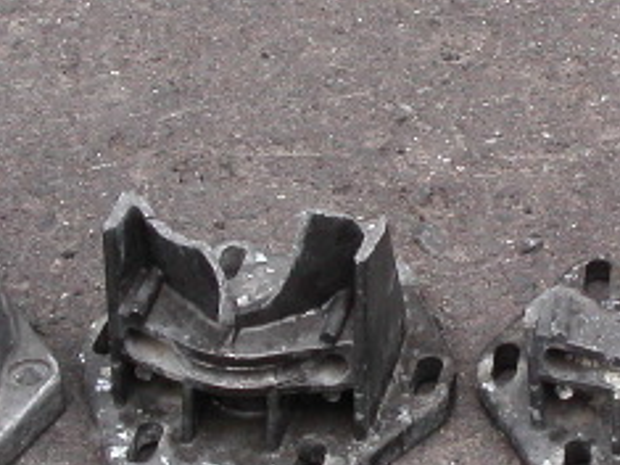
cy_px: 340
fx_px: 2470
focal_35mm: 138
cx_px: 616
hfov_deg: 14.1
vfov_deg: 10.7
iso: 100
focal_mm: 7.8
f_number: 4.5
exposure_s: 1/90
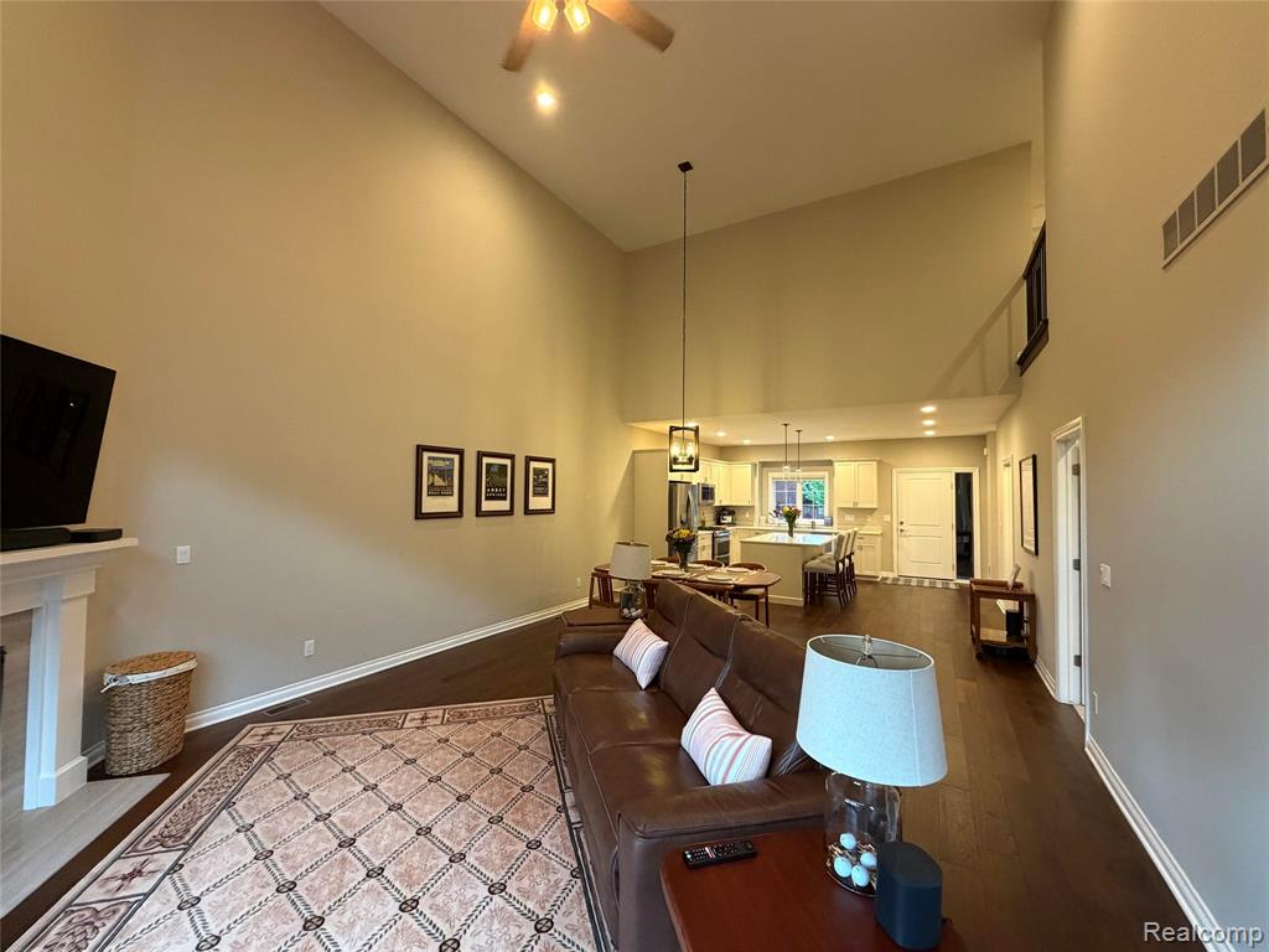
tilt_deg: +2.1
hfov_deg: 102.1
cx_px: 634
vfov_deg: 85.7
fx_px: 513
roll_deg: -0.5
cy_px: 476
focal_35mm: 14
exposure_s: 1/60
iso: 500
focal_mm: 2.22
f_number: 2.2
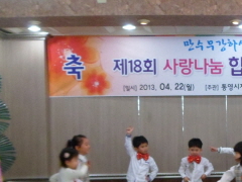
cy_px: 148
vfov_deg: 20.2
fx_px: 503
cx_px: 242
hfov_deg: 25.7
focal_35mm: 72
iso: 400
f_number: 3.3
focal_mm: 4.9
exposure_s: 1/45
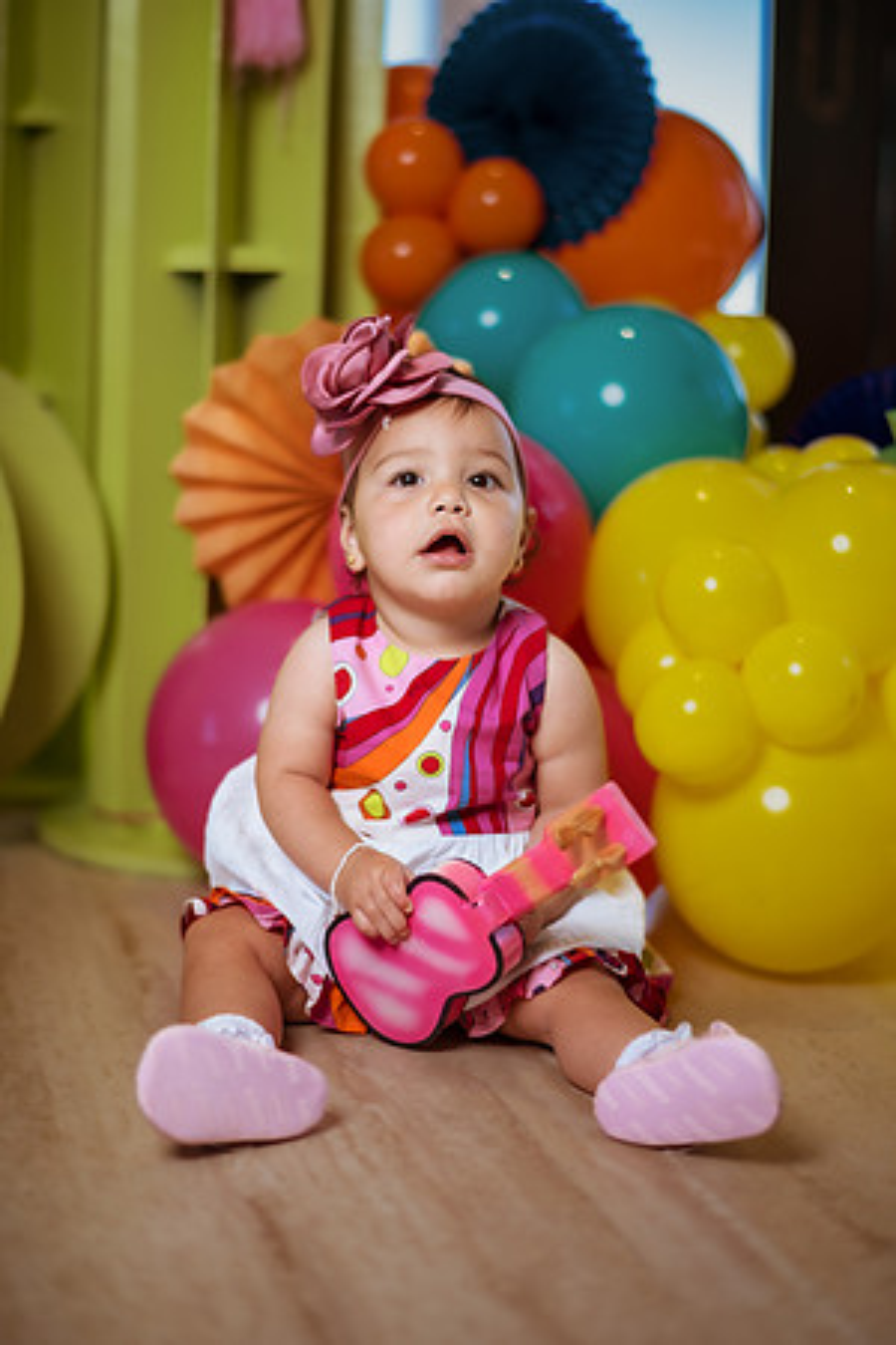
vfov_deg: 34.5
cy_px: 672
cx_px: 448
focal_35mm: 58
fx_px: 2165
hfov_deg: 23.4
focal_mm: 58
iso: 160
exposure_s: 1/1250
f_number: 1.6
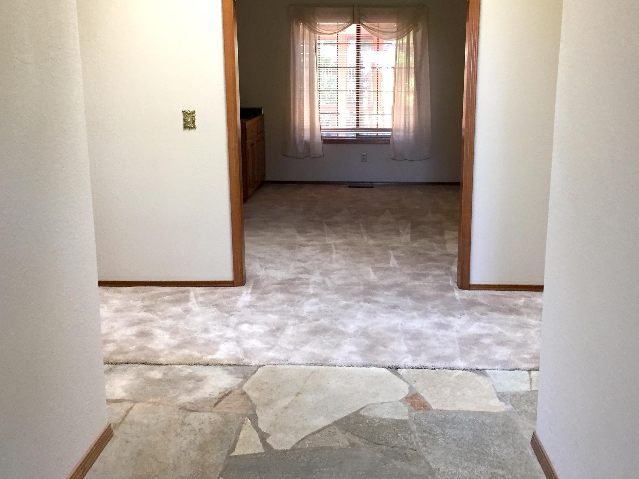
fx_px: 665
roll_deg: -1.4
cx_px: 342
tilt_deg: -10.8
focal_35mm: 36
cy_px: 210
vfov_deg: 39.6
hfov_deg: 51.3
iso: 50
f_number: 2.2
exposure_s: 1/30
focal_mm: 4.15
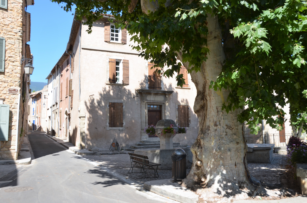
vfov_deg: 39.8
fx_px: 281
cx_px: 154
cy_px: 102
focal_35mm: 33
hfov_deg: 57.3
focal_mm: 22
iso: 180
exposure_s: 1/250
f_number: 8
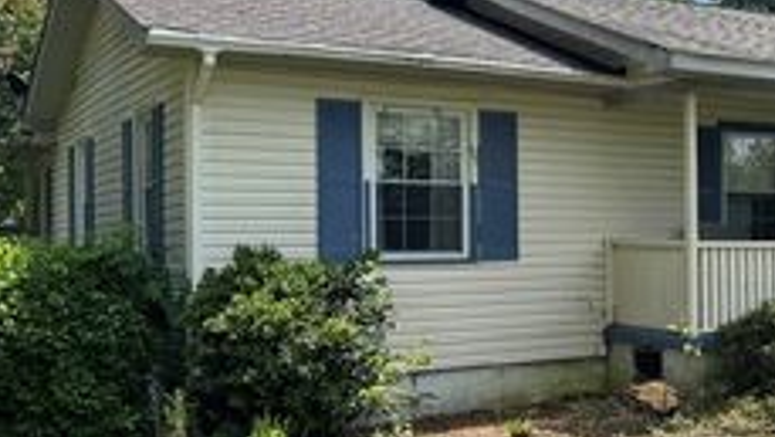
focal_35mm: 57
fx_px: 1172
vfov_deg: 21.1
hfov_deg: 33.0
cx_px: 809
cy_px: 232
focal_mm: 6.76
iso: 80
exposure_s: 1/1923
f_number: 1.78
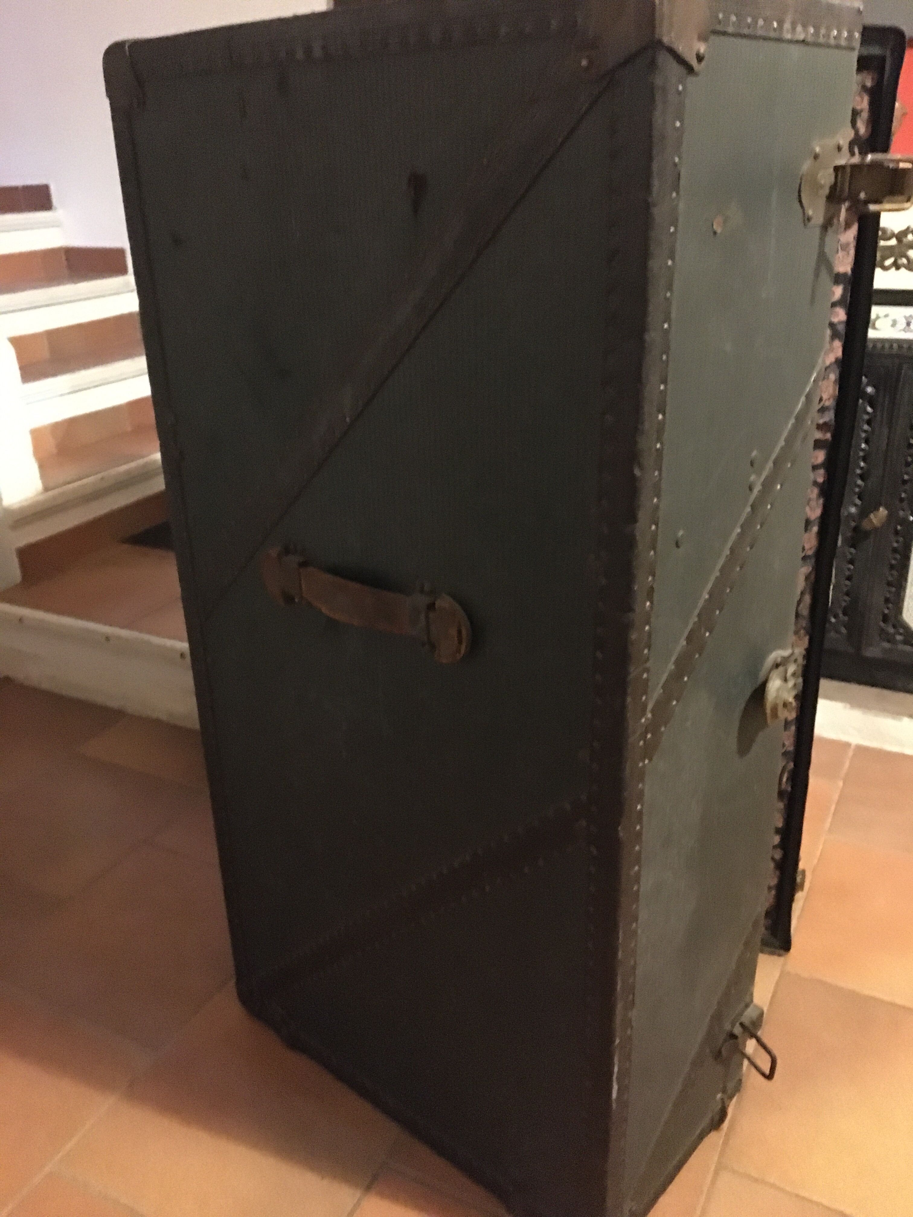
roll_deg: +1.0
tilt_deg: -24.4
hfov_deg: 48.2
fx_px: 1020
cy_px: 608
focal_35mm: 29
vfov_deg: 61.7
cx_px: 456
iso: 1250
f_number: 2.2
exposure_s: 1/17
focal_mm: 4.15
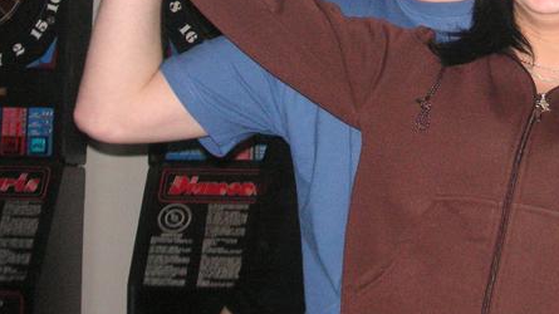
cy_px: -43
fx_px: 1363
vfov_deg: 12.9
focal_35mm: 92
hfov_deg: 22.8
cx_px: 461
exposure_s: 1/45
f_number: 3.3
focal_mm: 7.8
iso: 160
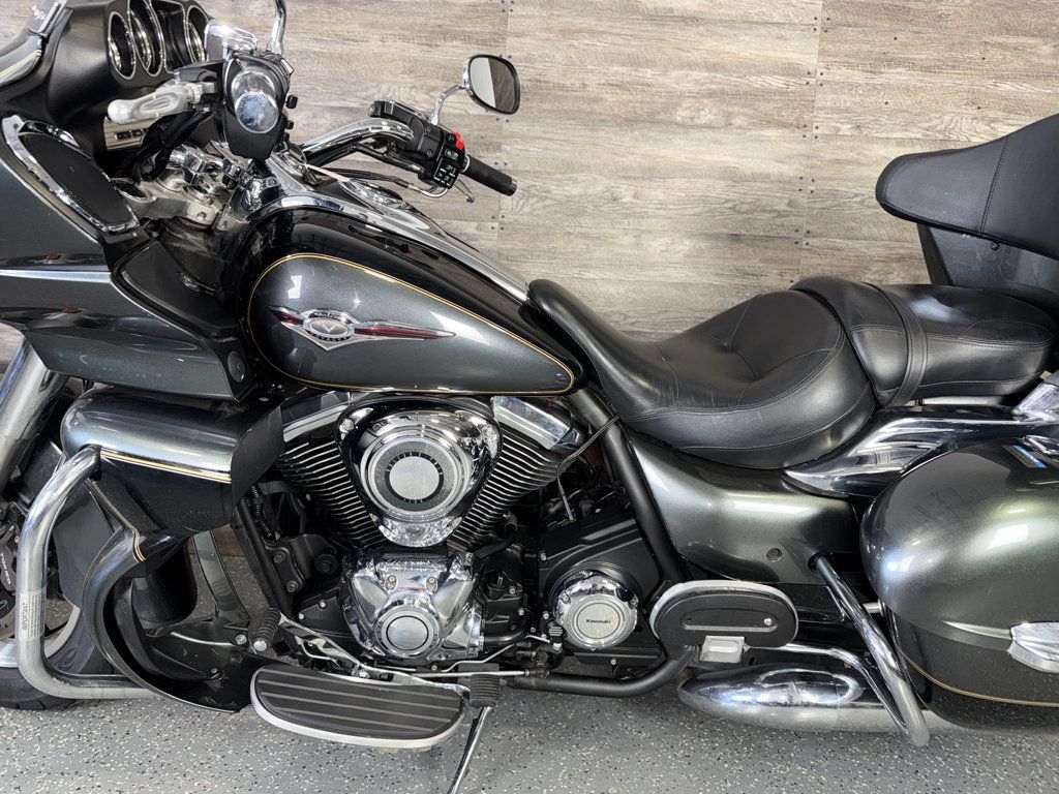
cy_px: 397
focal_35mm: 24
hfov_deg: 71.6
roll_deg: -2.3
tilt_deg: -5.5
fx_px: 734
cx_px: 530
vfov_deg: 56.8
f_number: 1.78
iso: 64
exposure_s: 1/18
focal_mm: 6.76
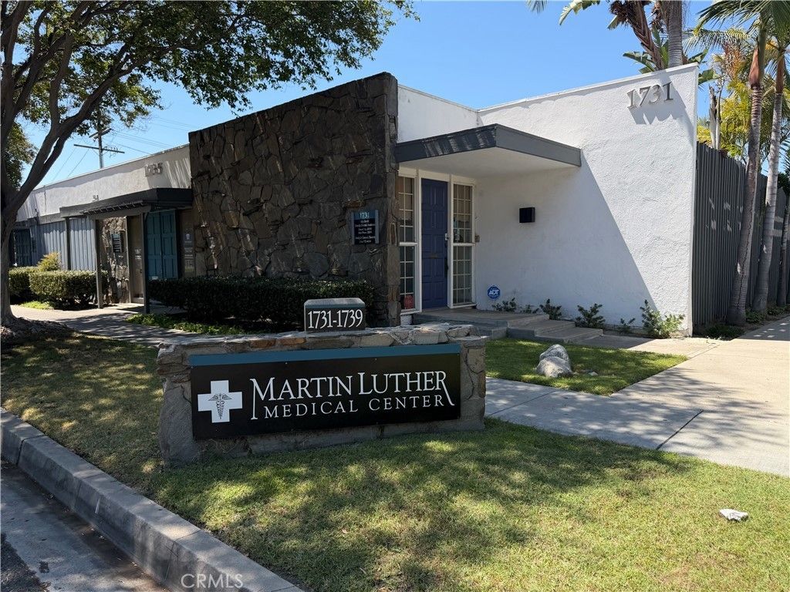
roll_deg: +0.7
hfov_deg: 71.6
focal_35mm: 24
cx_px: 395
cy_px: 296
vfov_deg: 56.8
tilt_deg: -4.8
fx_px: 548
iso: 80
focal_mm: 6.76
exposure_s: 1/4167
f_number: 1.78
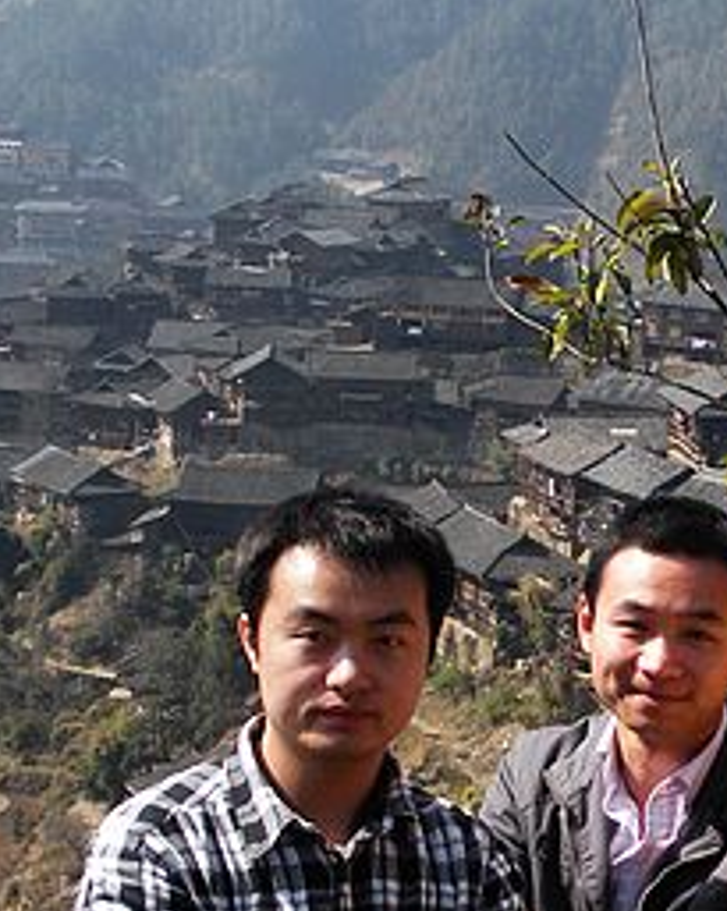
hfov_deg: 15.2
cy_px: 548
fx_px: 2640
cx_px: 858
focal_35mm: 98
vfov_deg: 19.6
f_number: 3.5
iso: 64
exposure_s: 1/450
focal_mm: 6.3
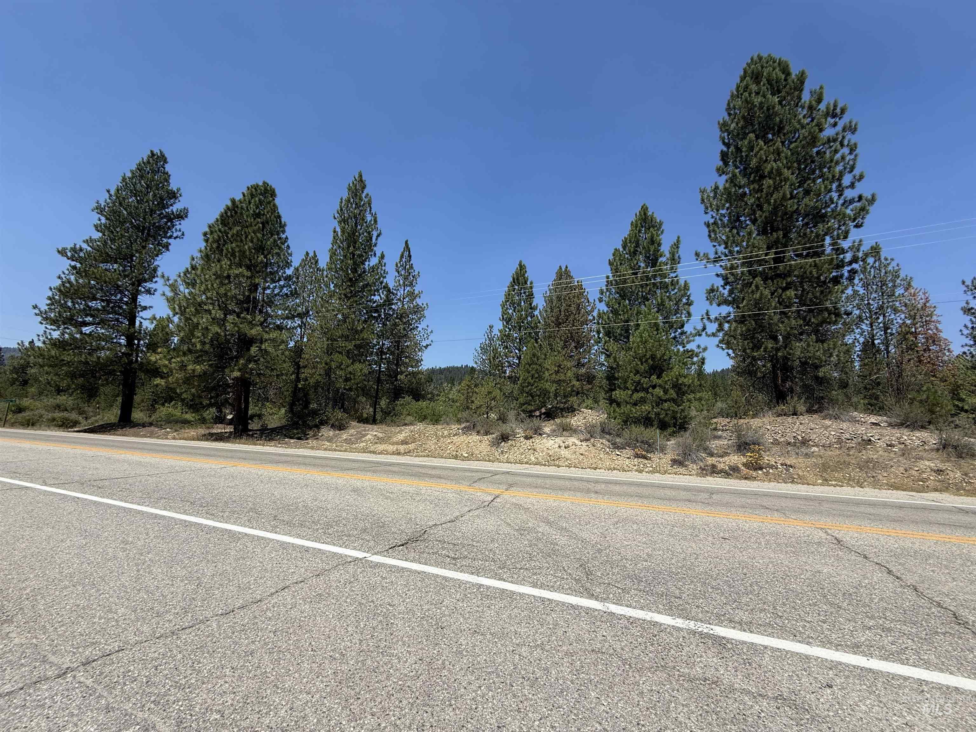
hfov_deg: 102.1
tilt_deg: +8.2
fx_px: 395
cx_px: 488
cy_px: 366
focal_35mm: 14
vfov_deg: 85.7
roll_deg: -1.1
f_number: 2.2
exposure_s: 1/2165
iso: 50
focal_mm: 2.22
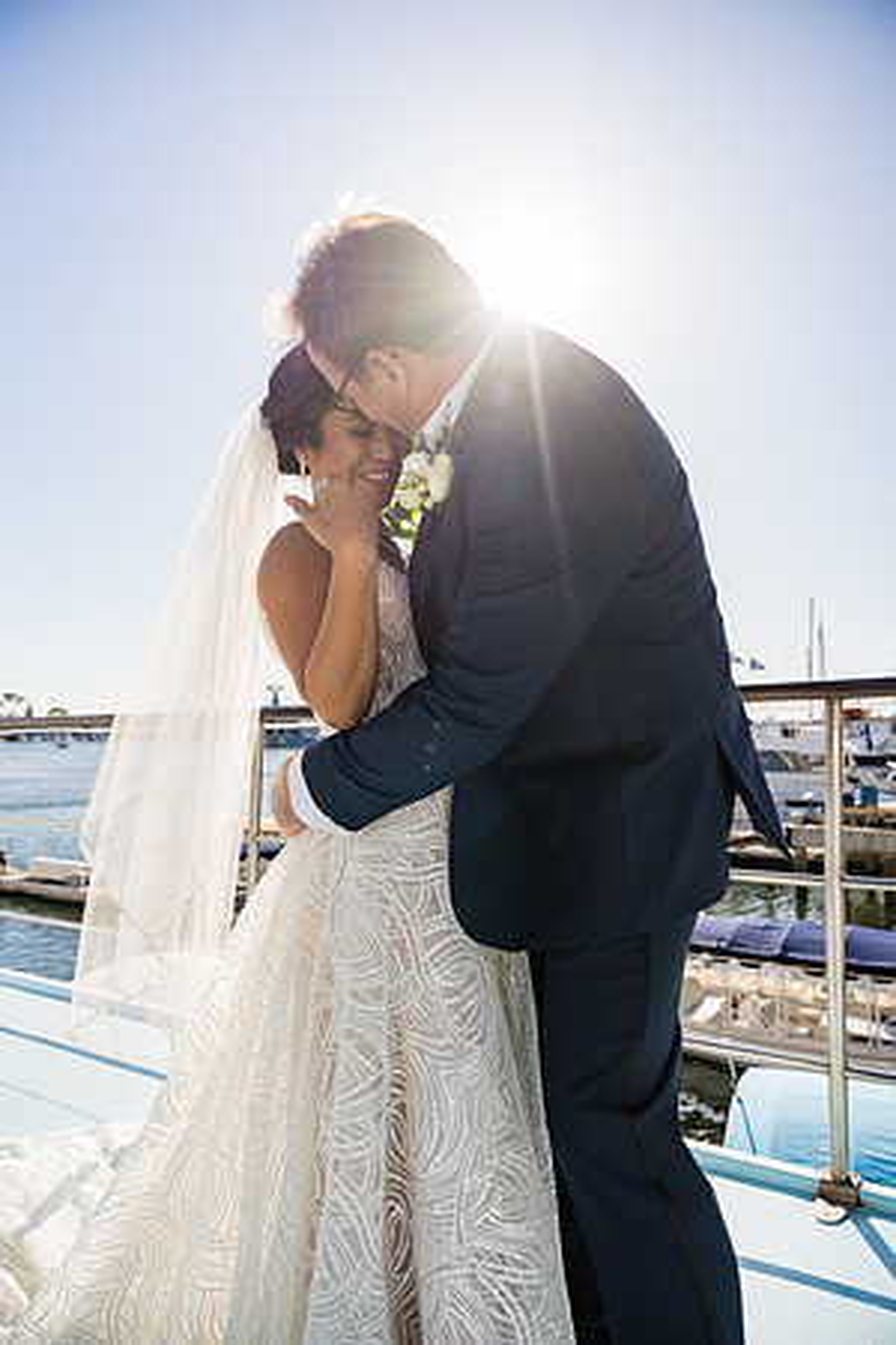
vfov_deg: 73.7
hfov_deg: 53.1
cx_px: 448
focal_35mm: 24
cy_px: 672
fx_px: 896
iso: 320
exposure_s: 1/3200
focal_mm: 24
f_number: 3.5
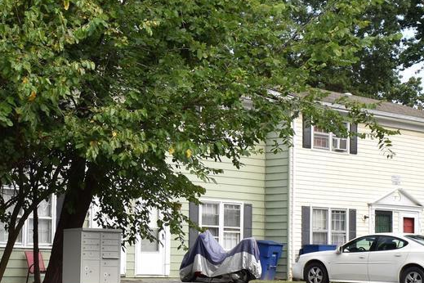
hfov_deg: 23.0
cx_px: 104
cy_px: 214
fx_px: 1029
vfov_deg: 15.6
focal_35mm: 87
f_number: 8
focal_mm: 21
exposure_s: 1/250
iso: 200
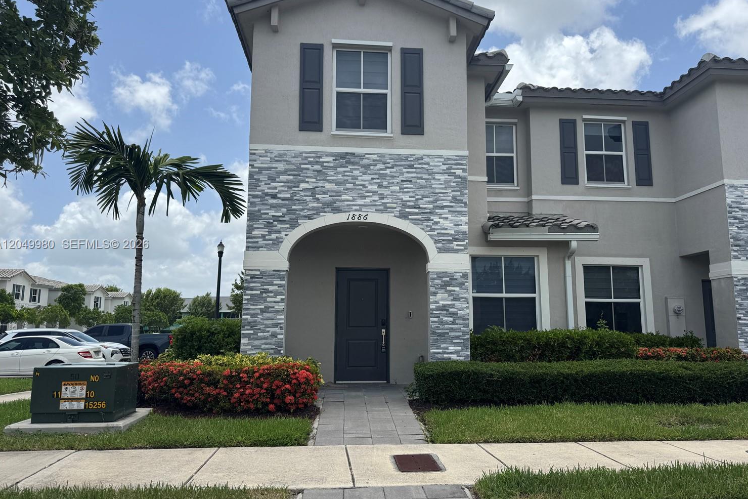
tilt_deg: +8.9
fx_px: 561
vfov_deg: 47.9
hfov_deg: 67.3
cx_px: 396
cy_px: 245
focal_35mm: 27
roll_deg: +0.1
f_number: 1.78
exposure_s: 1/4950
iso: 80
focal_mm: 6.76
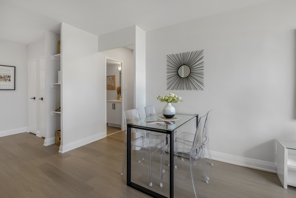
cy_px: 99
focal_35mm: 16
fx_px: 132
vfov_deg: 73.8
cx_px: 148
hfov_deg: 96.7
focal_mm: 16
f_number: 10
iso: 200
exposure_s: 1/20
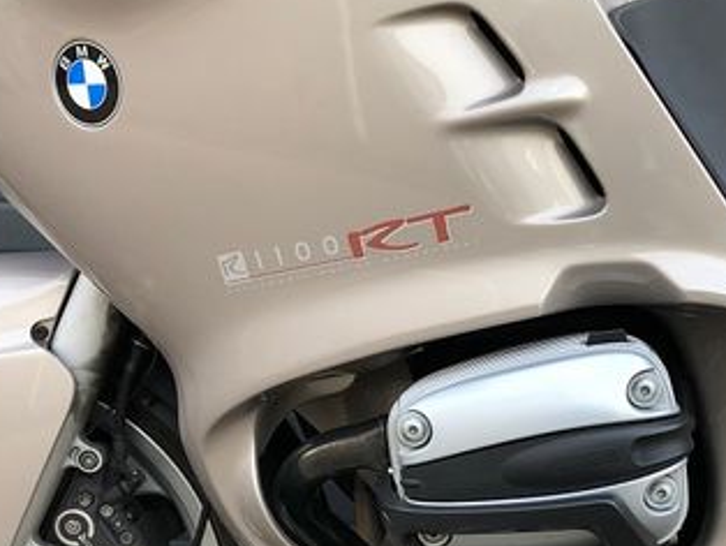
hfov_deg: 33.0
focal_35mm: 57
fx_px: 1196
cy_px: 465
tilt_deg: -8.8
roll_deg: -0.4
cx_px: 557
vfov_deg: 25.1
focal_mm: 3.99
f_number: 1.8
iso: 20
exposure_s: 1/264
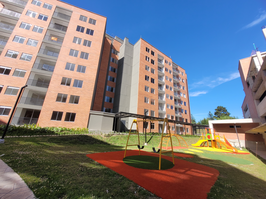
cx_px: 133
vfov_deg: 89.9
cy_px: 100
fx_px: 100
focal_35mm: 13
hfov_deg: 106.2
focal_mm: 1.74
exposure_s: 1/873
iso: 40
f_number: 2.2
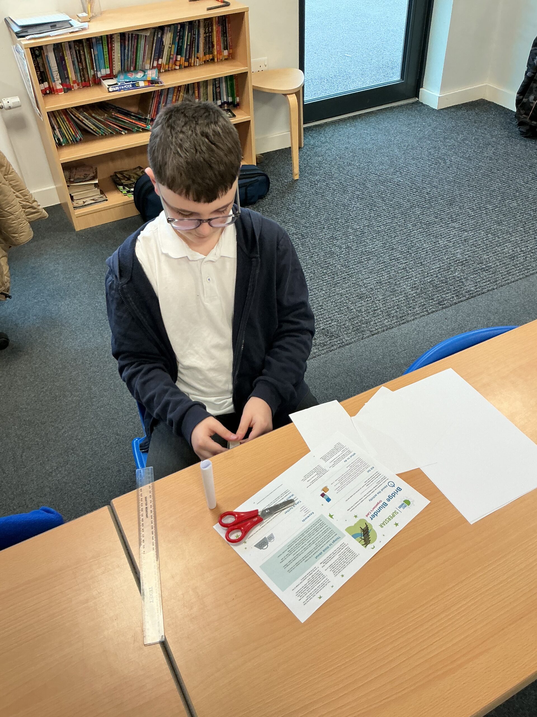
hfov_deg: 48.2
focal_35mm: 29
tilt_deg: -42.4
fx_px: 600
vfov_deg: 61.7
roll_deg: +3.5
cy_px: 358
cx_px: 268
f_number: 1.8
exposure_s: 1/60
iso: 64
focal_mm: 3
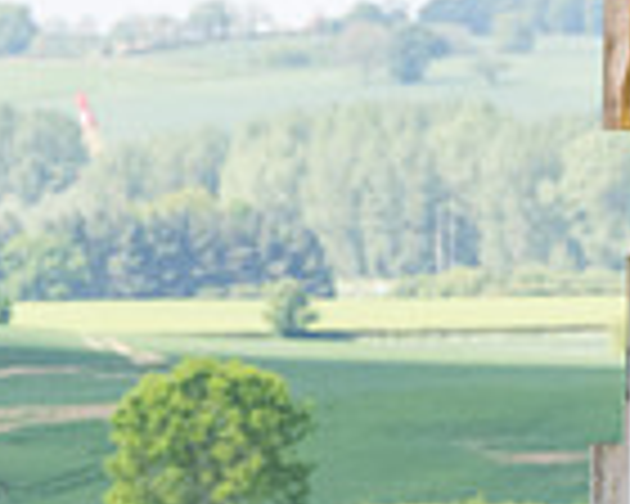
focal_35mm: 672
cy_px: 838
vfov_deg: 2.3
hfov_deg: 2.9
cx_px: -447
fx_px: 12530
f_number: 5
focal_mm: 70
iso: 400
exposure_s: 1/1000
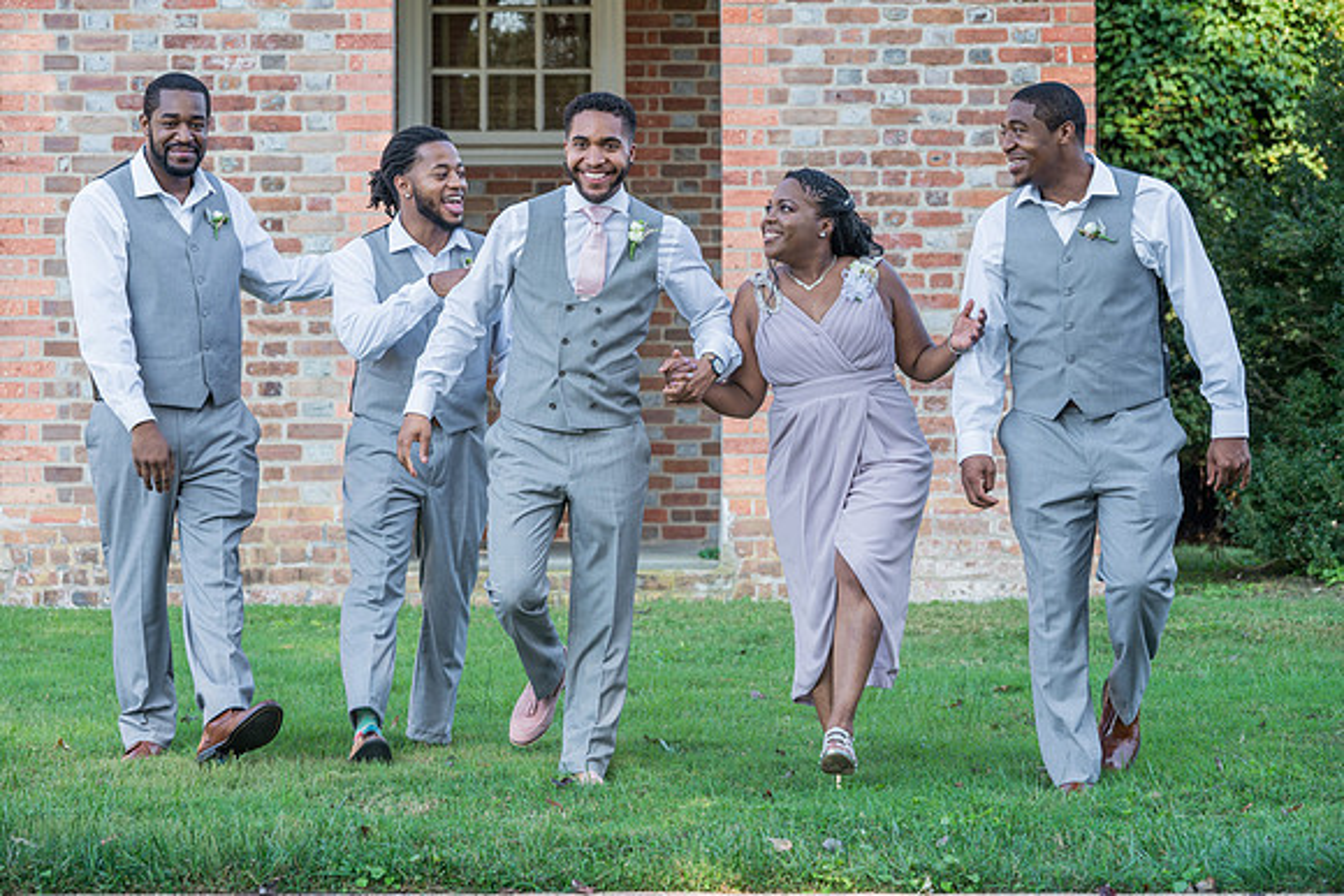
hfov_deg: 19.6
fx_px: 3883
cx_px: 672
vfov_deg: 13.2
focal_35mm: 104
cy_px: 448
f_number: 5.6
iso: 100
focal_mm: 104
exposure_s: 1/200
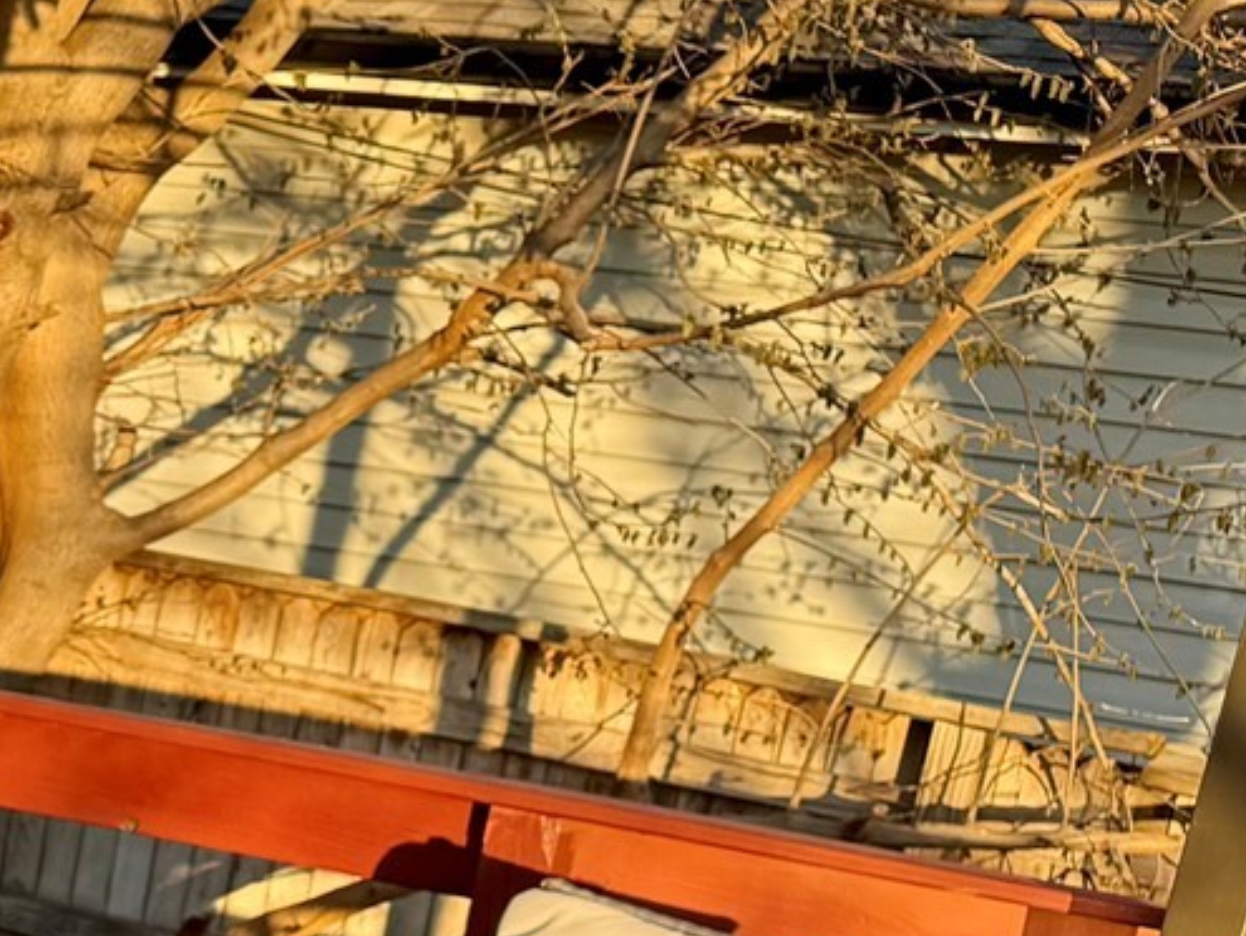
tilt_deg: -13.8
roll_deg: -5.2
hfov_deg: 17.9
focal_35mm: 93
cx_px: -828
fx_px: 3350
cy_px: 1049
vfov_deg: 15.5
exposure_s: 1/757
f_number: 1.78
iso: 80
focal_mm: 6.76
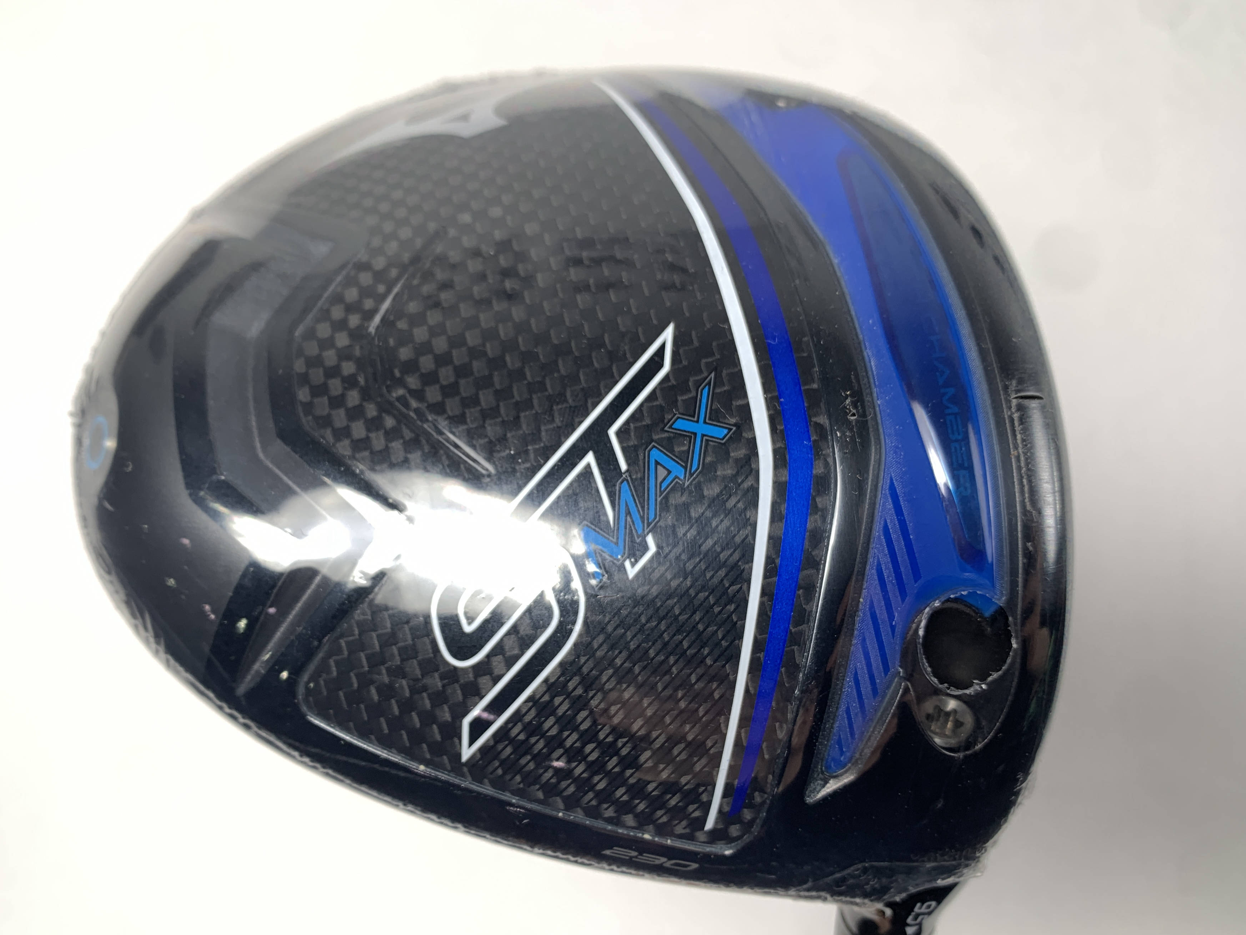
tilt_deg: -80.7
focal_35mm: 30
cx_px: 568
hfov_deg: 59.9
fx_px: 1080
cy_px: 522
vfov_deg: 46.7
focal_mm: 4.25
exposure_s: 1/120
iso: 50
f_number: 1.8
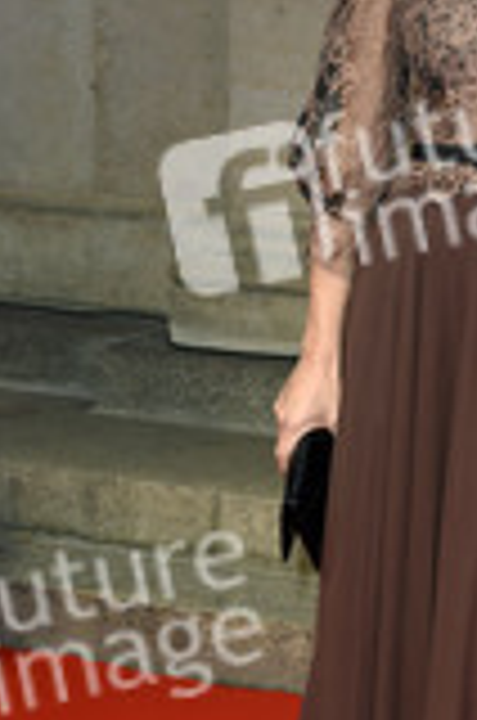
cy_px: 414
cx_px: 522
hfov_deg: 12.8
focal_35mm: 105
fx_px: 2096
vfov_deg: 19.5
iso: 640
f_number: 5.6
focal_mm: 42
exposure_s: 1/250
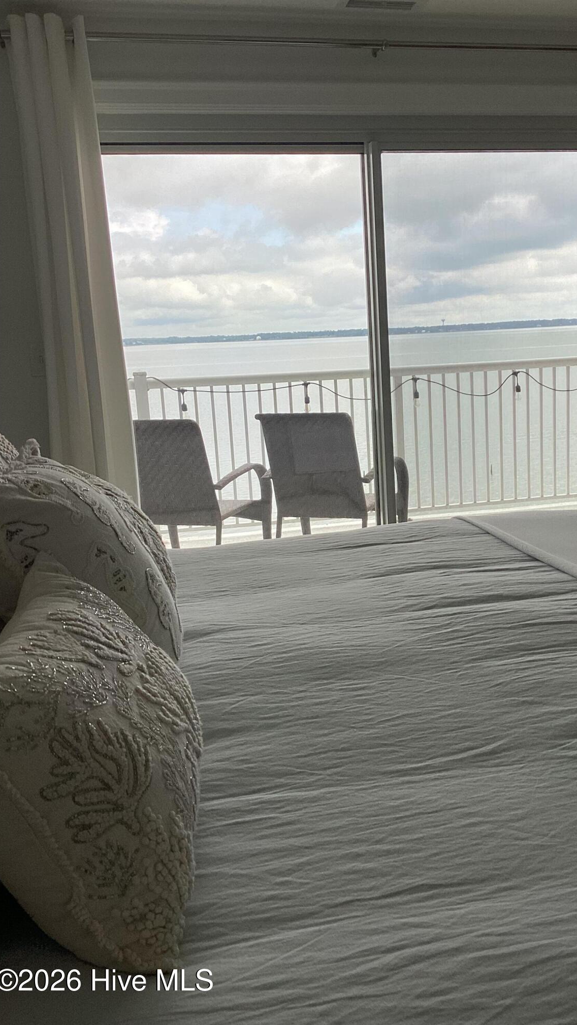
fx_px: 925
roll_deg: +1.6
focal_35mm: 34
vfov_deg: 58.0
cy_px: 512
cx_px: 380
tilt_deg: -11.9
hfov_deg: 34.4
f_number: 2.4
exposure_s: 1/313
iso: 25
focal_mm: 3.3
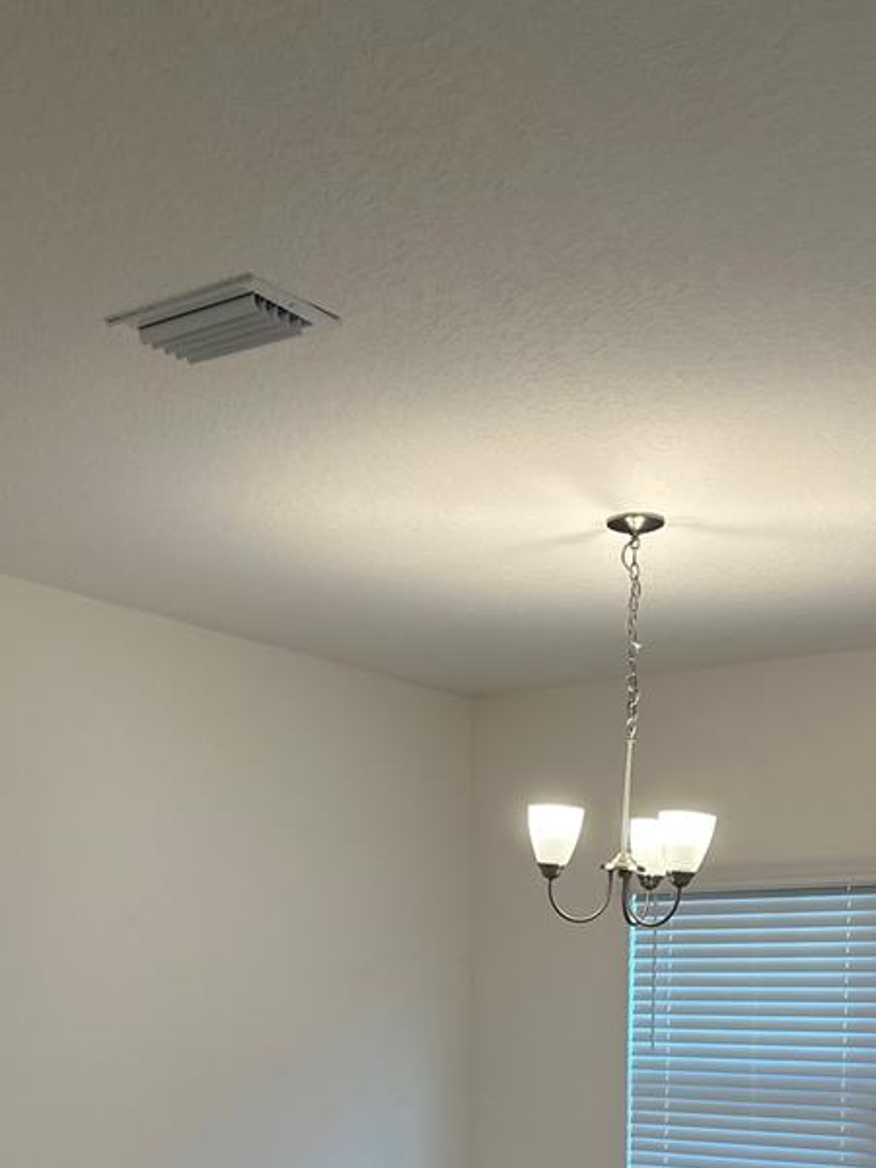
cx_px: 487
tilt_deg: -1.5
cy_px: 1092
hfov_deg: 30.2
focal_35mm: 48
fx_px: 1620
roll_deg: -2.2
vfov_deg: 36.7
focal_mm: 6.86
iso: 80
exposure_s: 1/120
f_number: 1.78
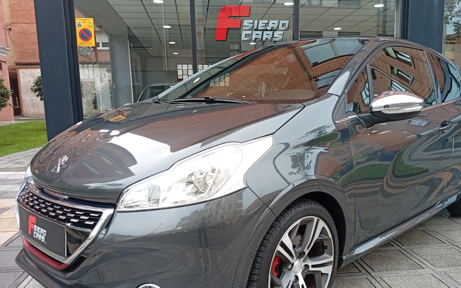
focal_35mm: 33
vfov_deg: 38.0
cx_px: 259
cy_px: 188
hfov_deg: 58.0
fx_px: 415
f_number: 1.8
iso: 57
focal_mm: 3.98
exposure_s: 1/50
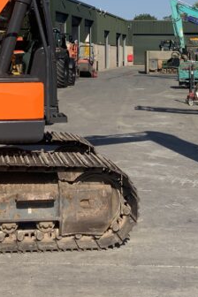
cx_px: 66
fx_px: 759
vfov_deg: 21.2
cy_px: -17
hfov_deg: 14.8
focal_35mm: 92
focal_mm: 3
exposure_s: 1/2141
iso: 20
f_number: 1.8
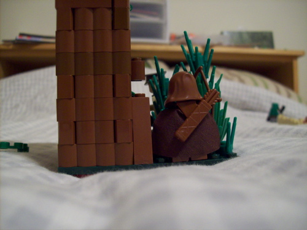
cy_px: 115
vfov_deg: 39.6
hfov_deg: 51.4
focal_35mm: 36
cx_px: 154
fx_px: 319
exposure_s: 1/8
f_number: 2.7
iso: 200
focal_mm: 6
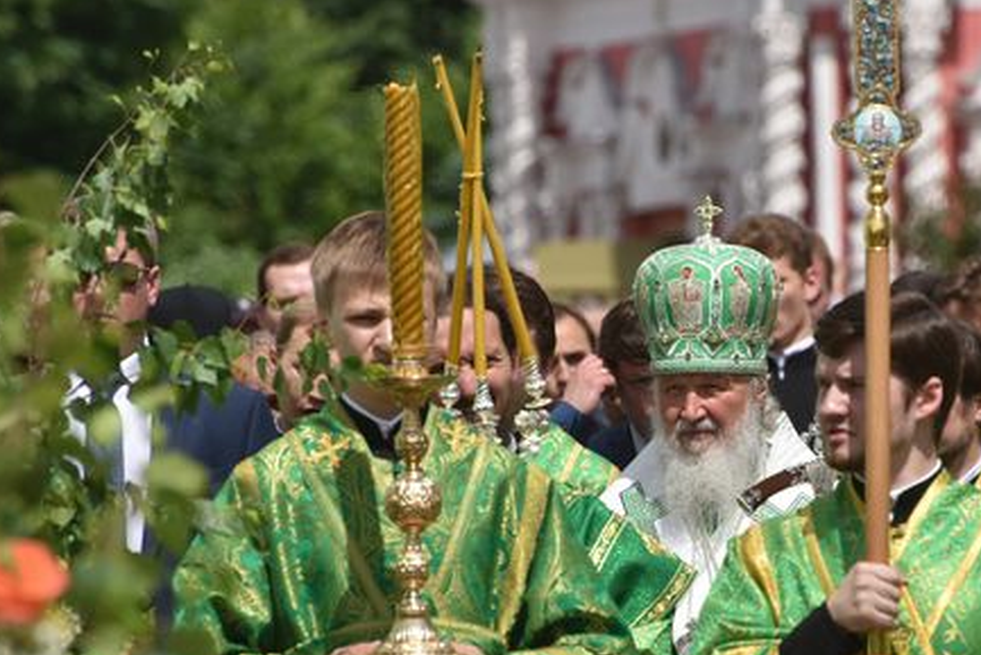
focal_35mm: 484
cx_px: 705
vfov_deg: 2.8
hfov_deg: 4.3
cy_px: 485
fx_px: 13193
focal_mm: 300
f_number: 9
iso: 250
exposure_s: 1/1250
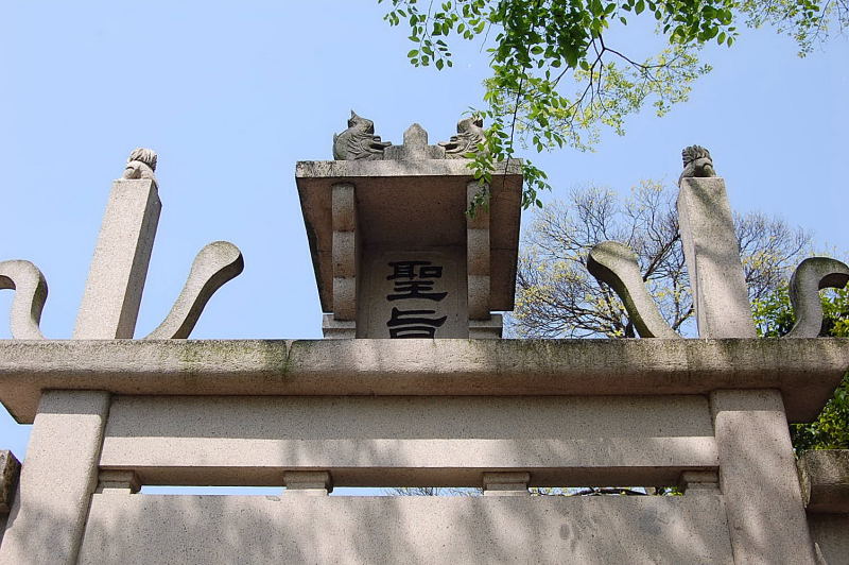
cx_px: 424
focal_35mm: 42
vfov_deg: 31.8
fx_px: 990
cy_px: 282
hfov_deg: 46.4
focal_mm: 28
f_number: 8
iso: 200
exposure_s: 1/250
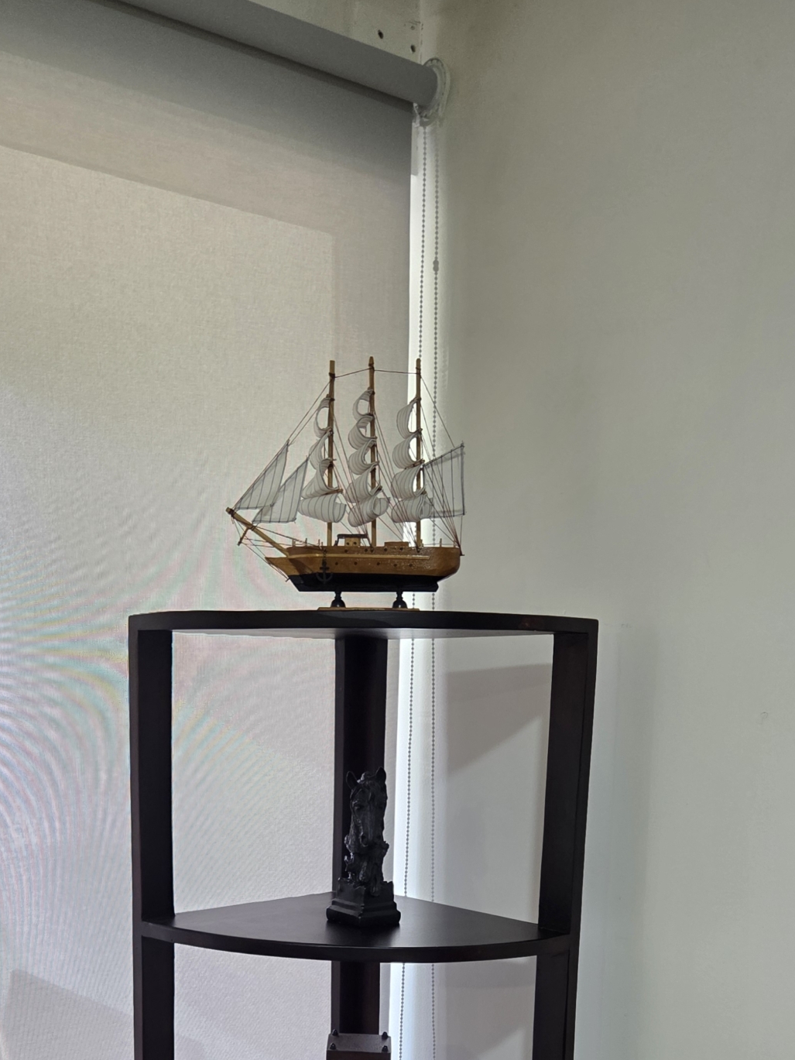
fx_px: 1317
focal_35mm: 43
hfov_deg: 33.6
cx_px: 377
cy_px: 946
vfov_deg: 40.6
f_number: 1.8
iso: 160
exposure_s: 1/60
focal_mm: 5.4
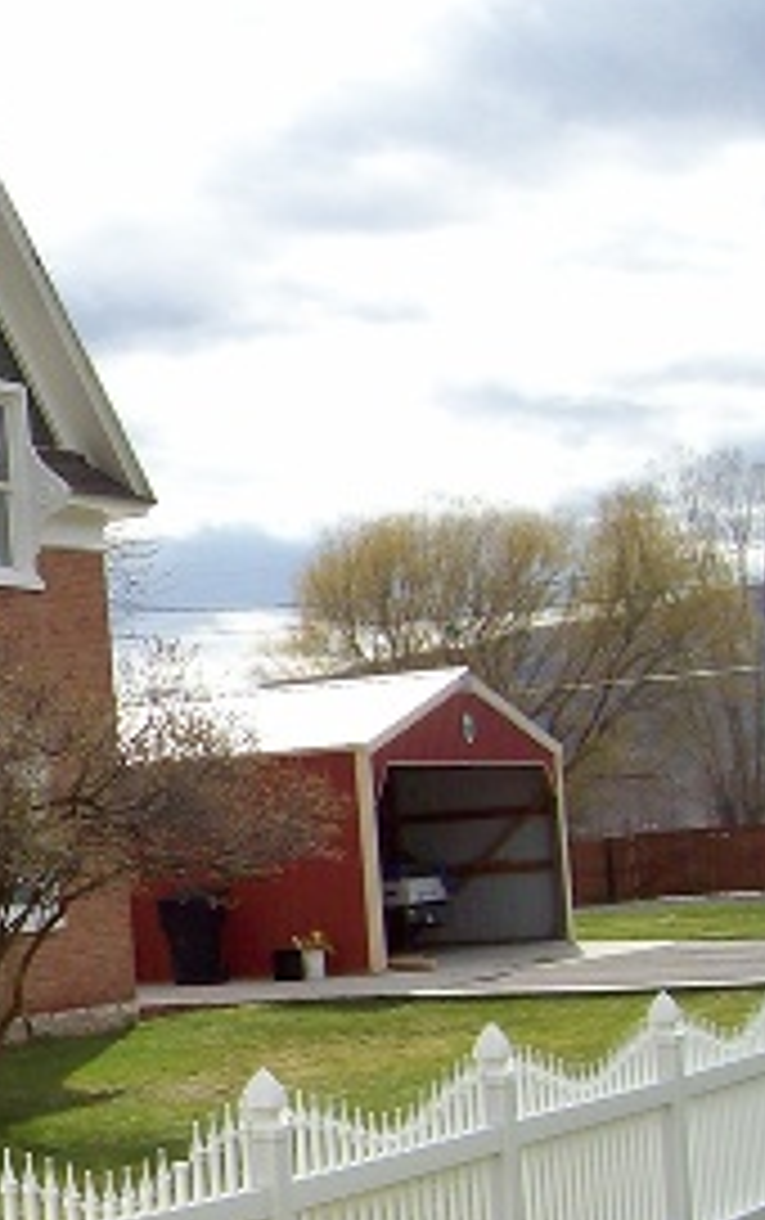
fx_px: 2994
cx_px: -634
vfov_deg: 23.0
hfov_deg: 13.1
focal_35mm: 90
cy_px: 770
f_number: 4.8
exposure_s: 1/791
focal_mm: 6
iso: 80
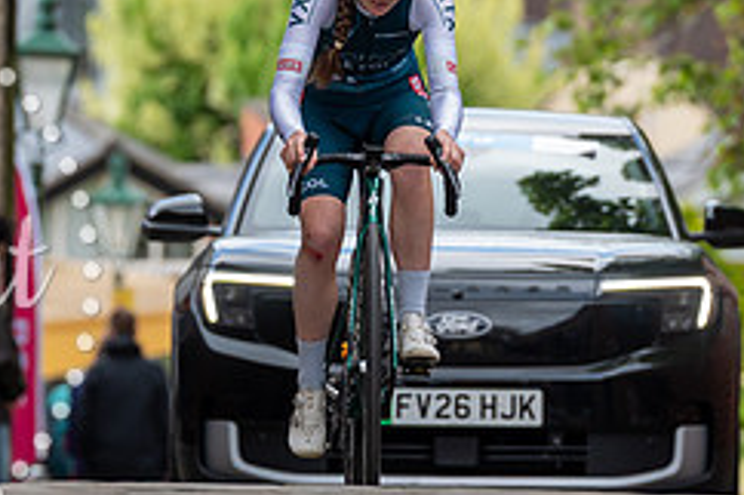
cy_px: 4
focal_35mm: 572
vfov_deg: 2.4
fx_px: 11813
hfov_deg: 3.6
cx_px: 461
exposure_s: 1/1000
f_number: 4
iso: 500
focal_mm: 200
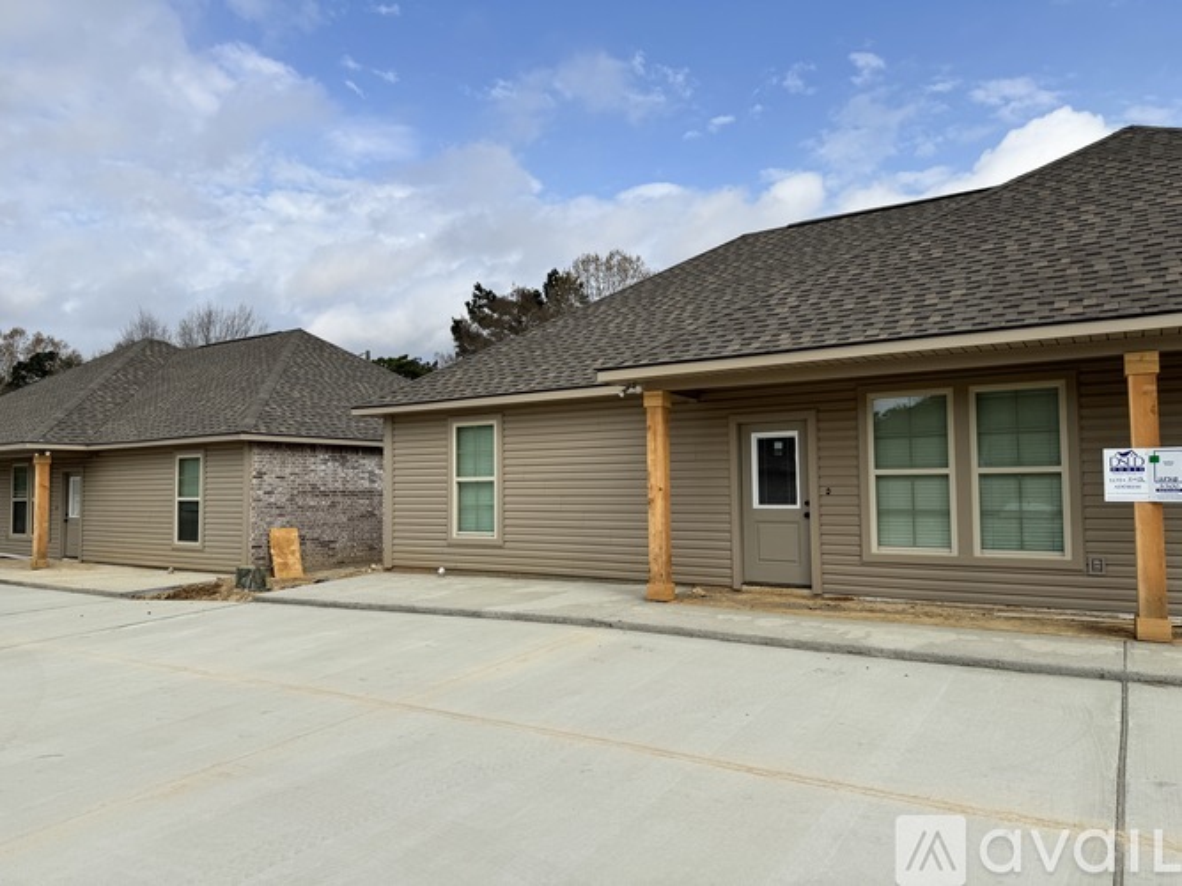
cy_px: 443
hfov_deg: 71.6
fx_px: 819
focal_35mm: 24
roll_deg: -0.4
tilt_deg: +3.6
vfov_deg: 56.8
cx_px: 591
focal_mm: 6.76
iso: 80
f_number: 1.78
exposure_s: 1/5348
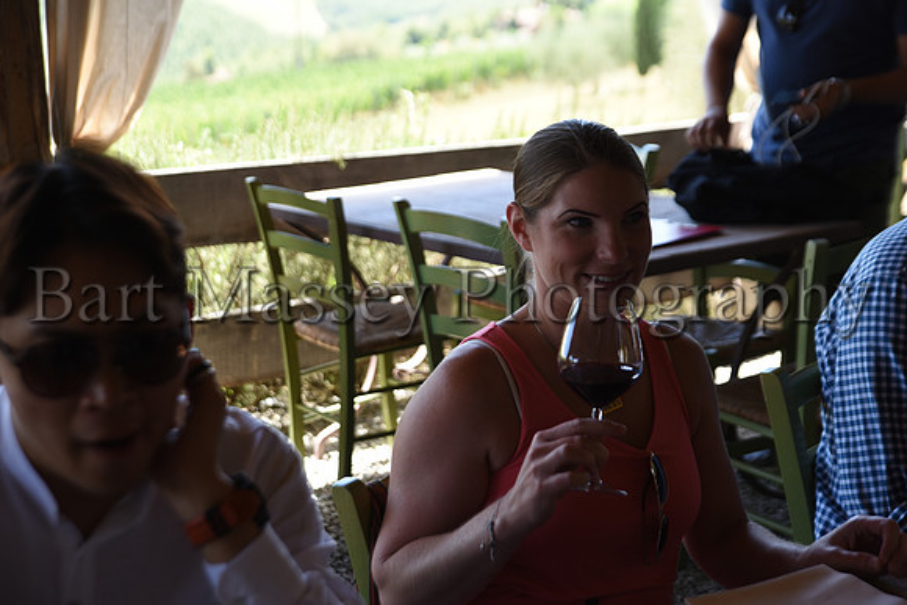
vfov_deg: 20.6
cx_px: 454
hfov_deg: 30.5
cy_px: 302
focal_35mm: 66
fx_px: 1663
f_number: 5
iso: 180
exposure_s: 1/125
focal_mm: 66
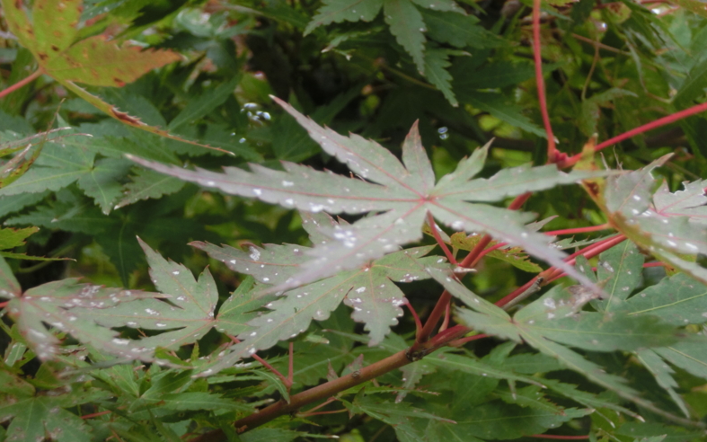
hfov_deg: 24.6
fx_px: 1619
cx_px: 350
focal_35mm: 84
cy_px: 225
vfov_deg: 15.5
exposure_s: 1/125
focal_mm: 13.79
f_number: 4.9
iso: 320
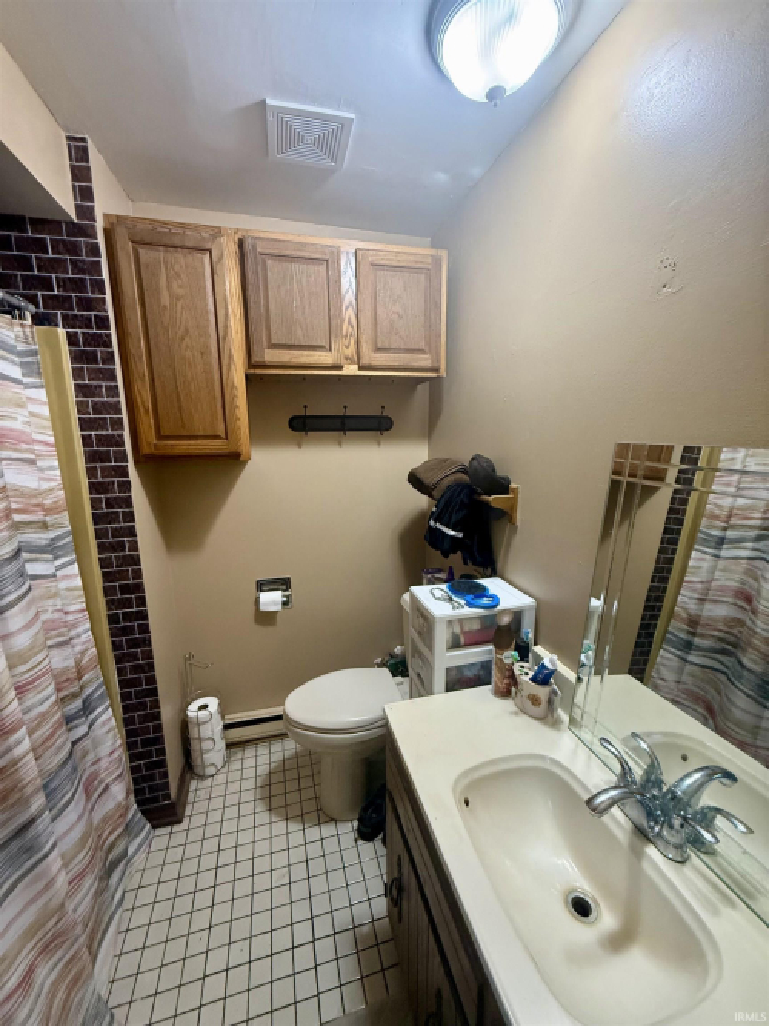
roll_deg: +0.3
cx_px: 384
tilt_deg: -11.9
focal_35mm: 14
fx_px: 415
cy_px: 513
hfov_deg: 85.7
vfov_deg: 102.1
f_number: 2.2
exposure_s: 1/60
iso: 320
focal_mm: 2.22
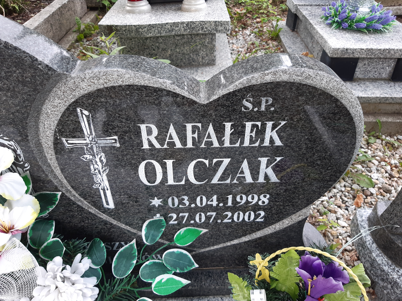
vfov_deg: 53.1
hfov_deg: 67.3
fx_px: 302
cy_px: 150
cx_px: 201
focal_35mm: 26
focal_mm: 3.92
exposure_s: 1/120
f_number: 1.7
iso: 50
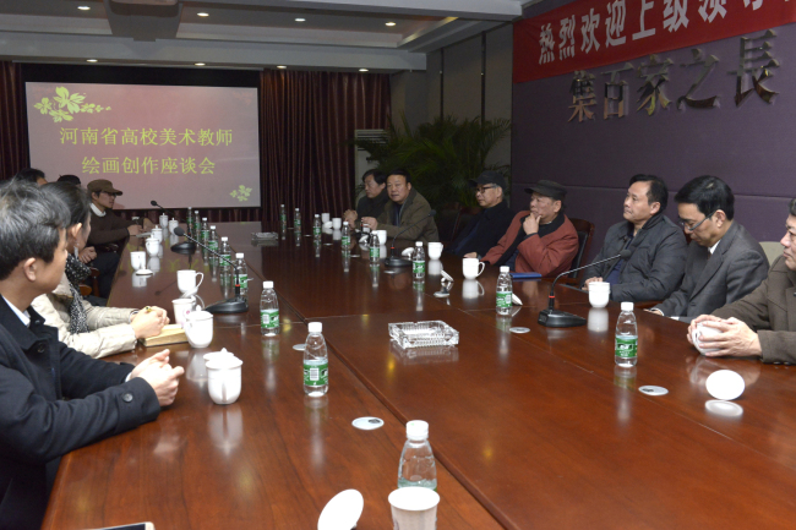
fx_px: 752
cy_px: 265
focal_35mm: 34
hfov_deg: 55.8
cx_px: 398
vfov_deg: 38.9
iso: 3200
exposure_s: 1/320
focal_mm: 34
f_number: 10
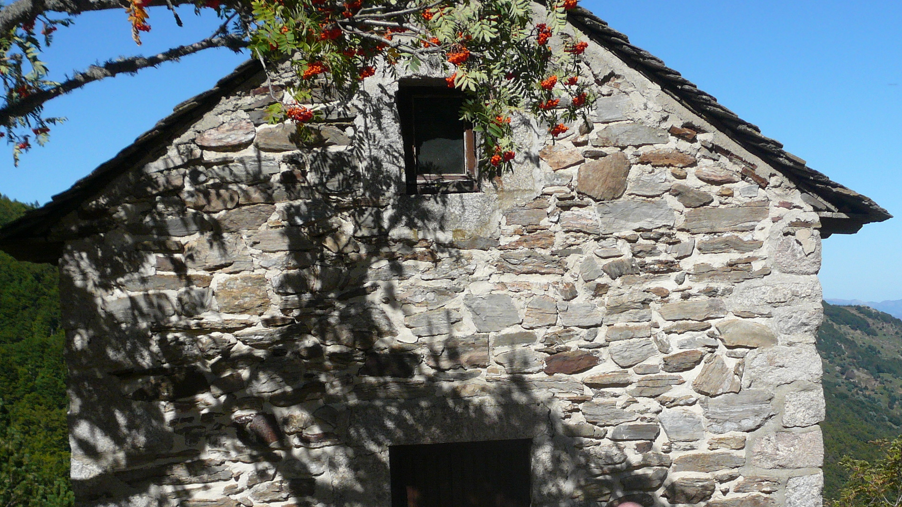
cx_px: 560
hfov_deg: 35.3
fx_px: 1411
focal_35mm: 59
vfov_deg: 20.1
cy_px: 412
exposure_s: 1/200
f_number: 10
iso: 100
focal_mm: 6.9
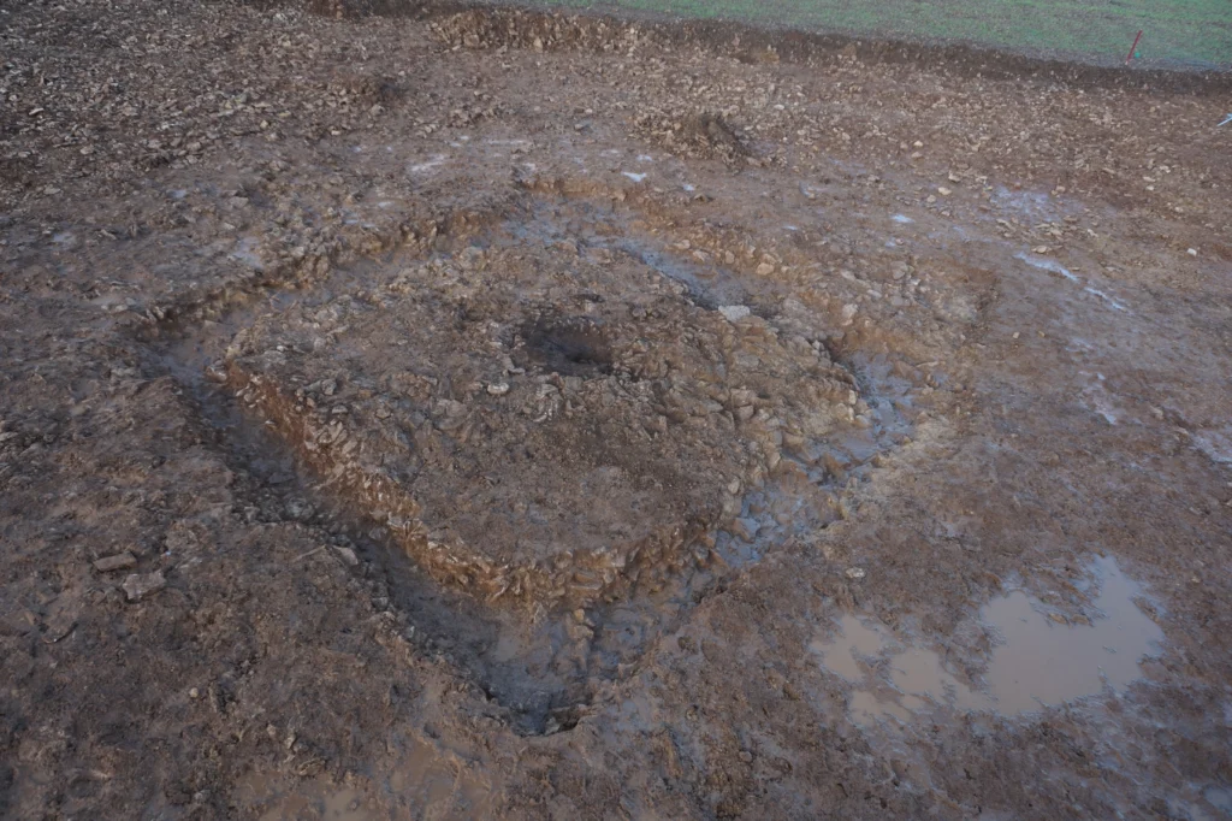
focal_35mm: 24
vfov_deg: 53.1
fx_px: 821
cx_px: 616
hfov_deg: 73.8
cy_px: 410
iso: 160
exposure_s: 1/160
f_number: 4
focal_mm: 16
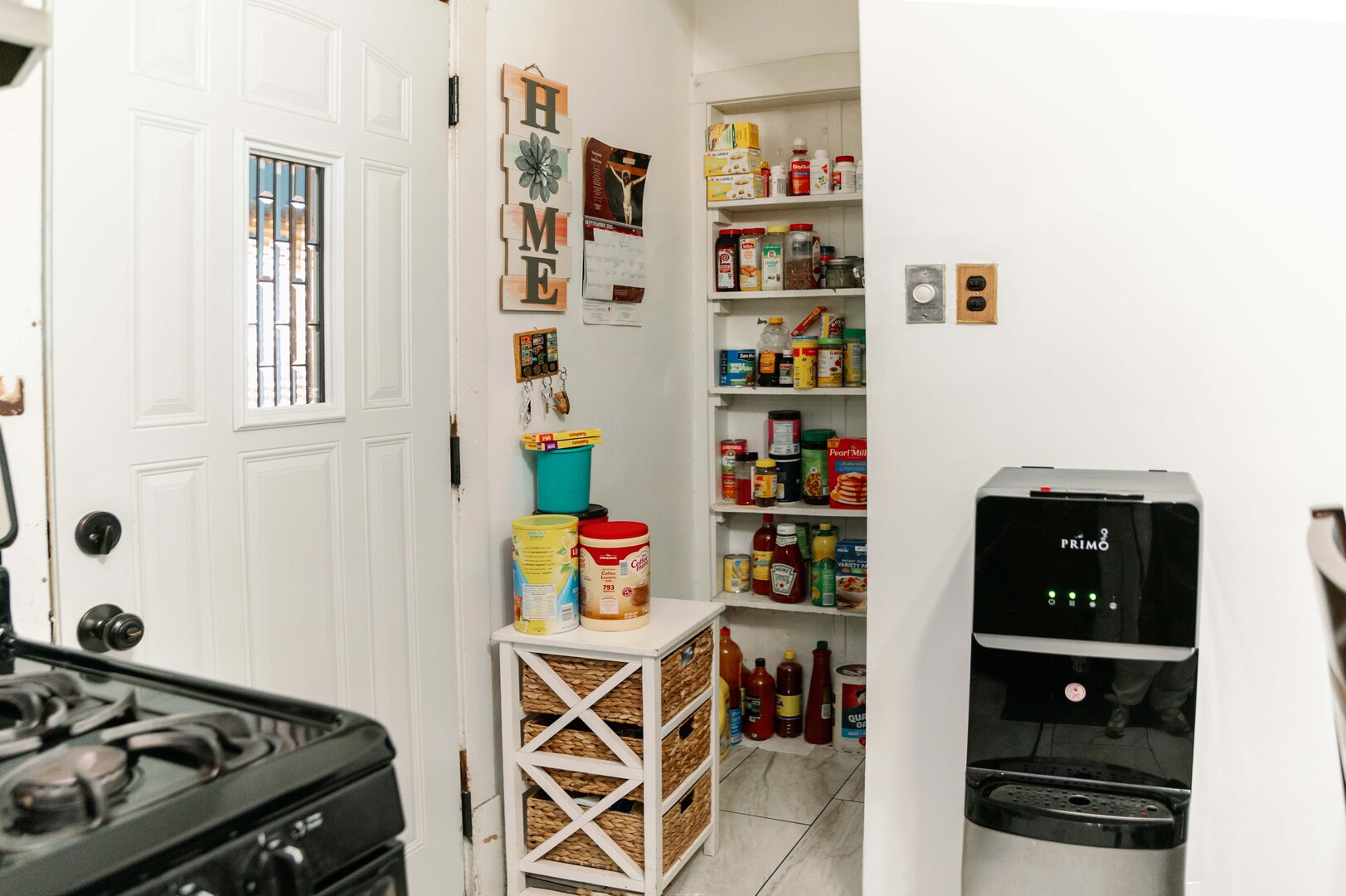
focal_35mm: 55
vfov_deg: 24.6
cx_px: 673
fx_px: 2055
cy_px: 448
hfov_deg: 36.3
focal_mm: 55
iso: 2000
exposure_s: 1/160
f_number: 2.8
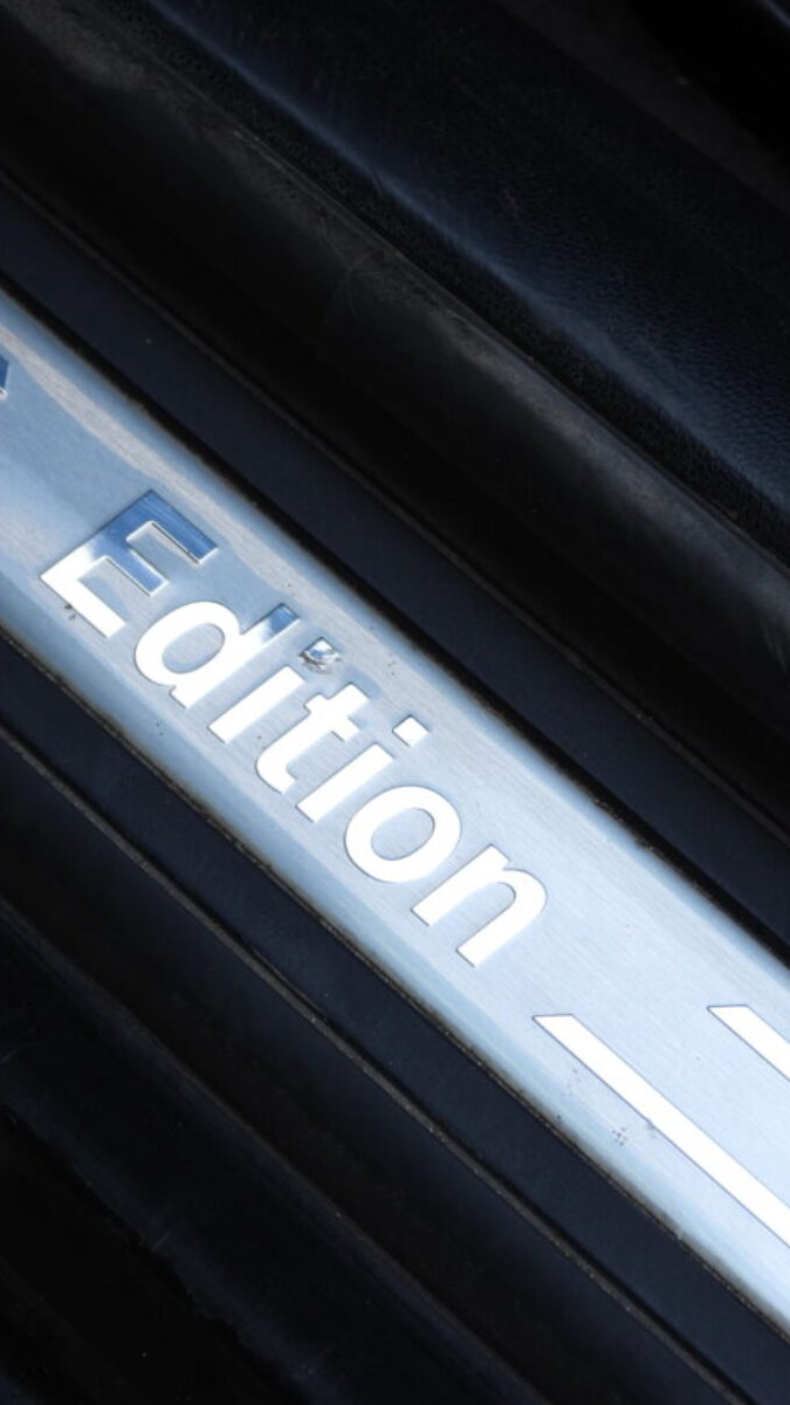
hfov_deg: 5.8
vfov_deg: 10.2
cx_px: 197
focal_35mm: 211
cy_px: 702
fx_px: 7858
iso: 100
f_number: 4
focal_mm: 26.1
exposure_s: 1/60
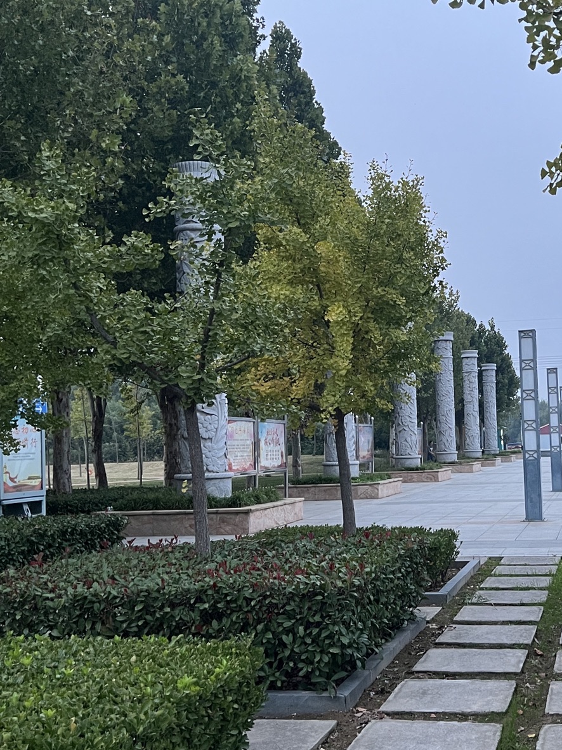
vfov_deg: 42.9
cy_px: 401
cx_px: 435
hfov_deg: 32.1
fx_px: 953
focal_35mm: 44
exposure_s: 1/60
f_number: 1.5
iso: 250
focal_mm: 5.7
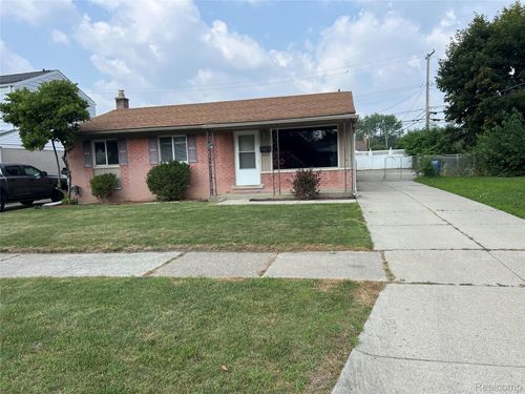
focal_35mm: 26
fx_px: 394
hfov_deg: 67.3
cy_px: 197
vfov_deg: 53.1
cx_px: 262
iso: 50
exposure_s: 1/2915
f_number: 1.5
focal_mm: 5.7
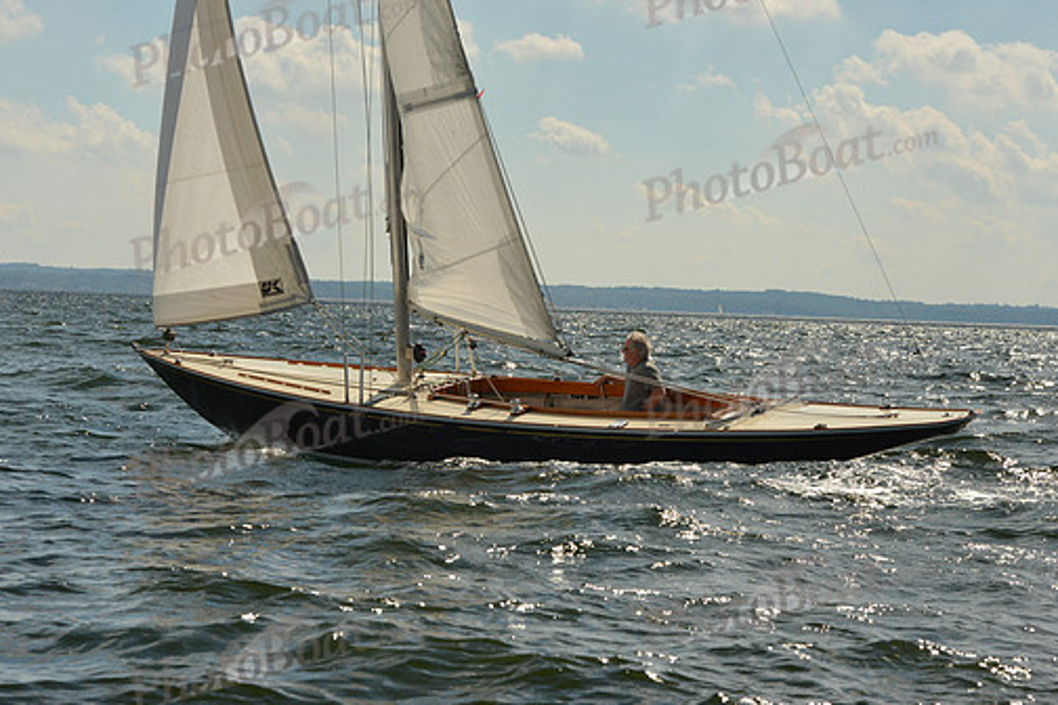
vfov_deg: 13.8
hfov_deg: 20.6
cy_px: 305
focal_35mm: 99
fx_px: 2909
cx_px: 535
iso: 1000
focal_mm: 86
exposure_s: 1/1250
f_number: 11
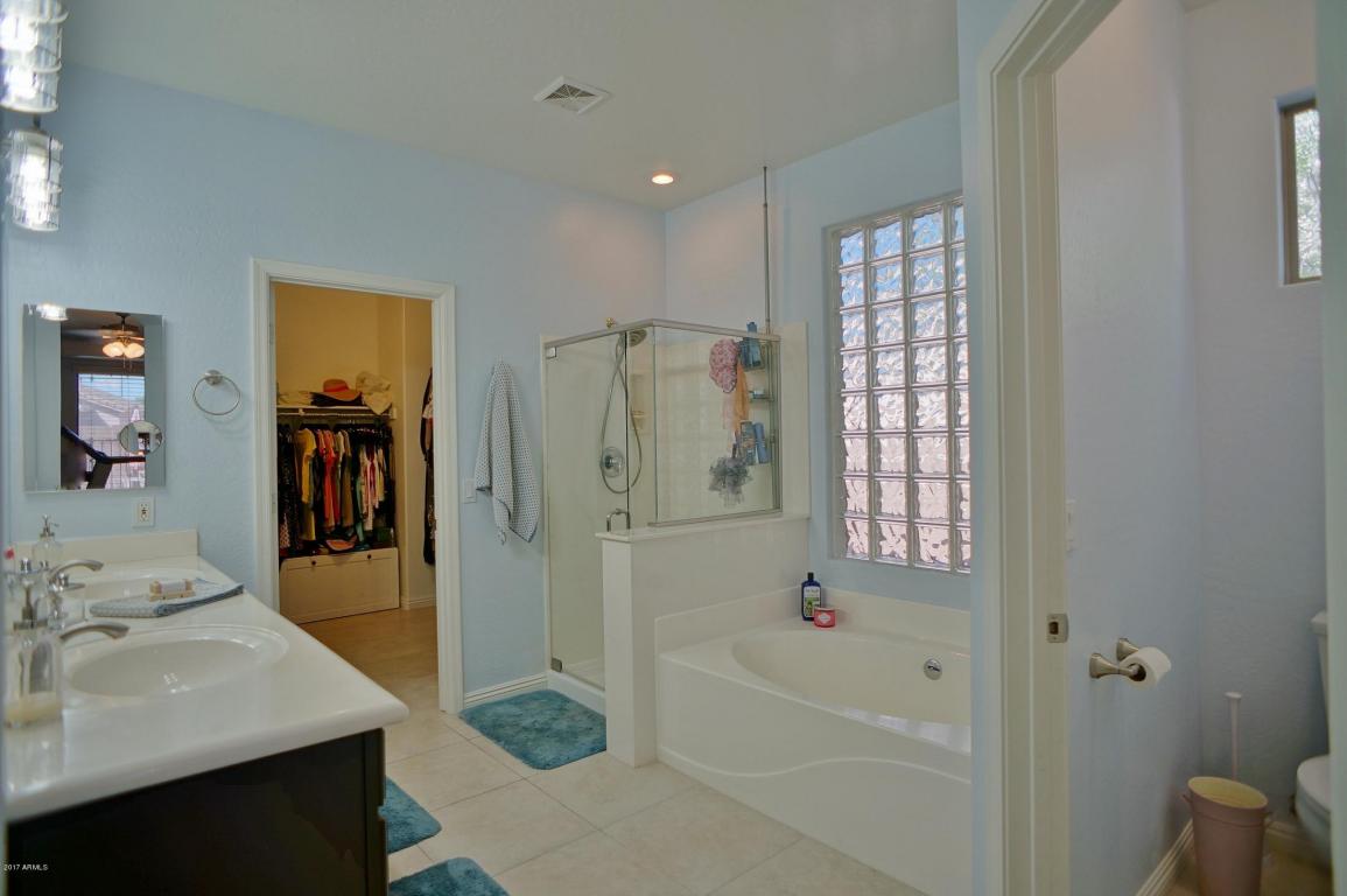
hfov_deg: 73.8
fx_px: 897
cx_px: 674
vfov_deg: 53.1
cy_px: 448
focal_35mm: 24
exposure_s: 1/80
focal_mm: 16
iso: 100
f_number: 2.8
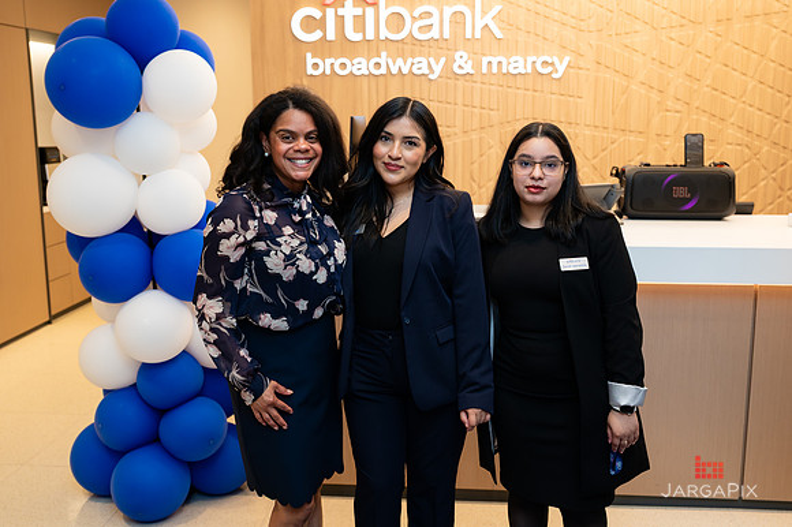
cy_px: 251
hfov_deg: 53.6
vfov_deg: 37.1
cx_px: 398
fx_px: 785
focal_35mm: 36
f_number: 4
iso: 400
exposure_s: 1/160
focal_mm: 33.5
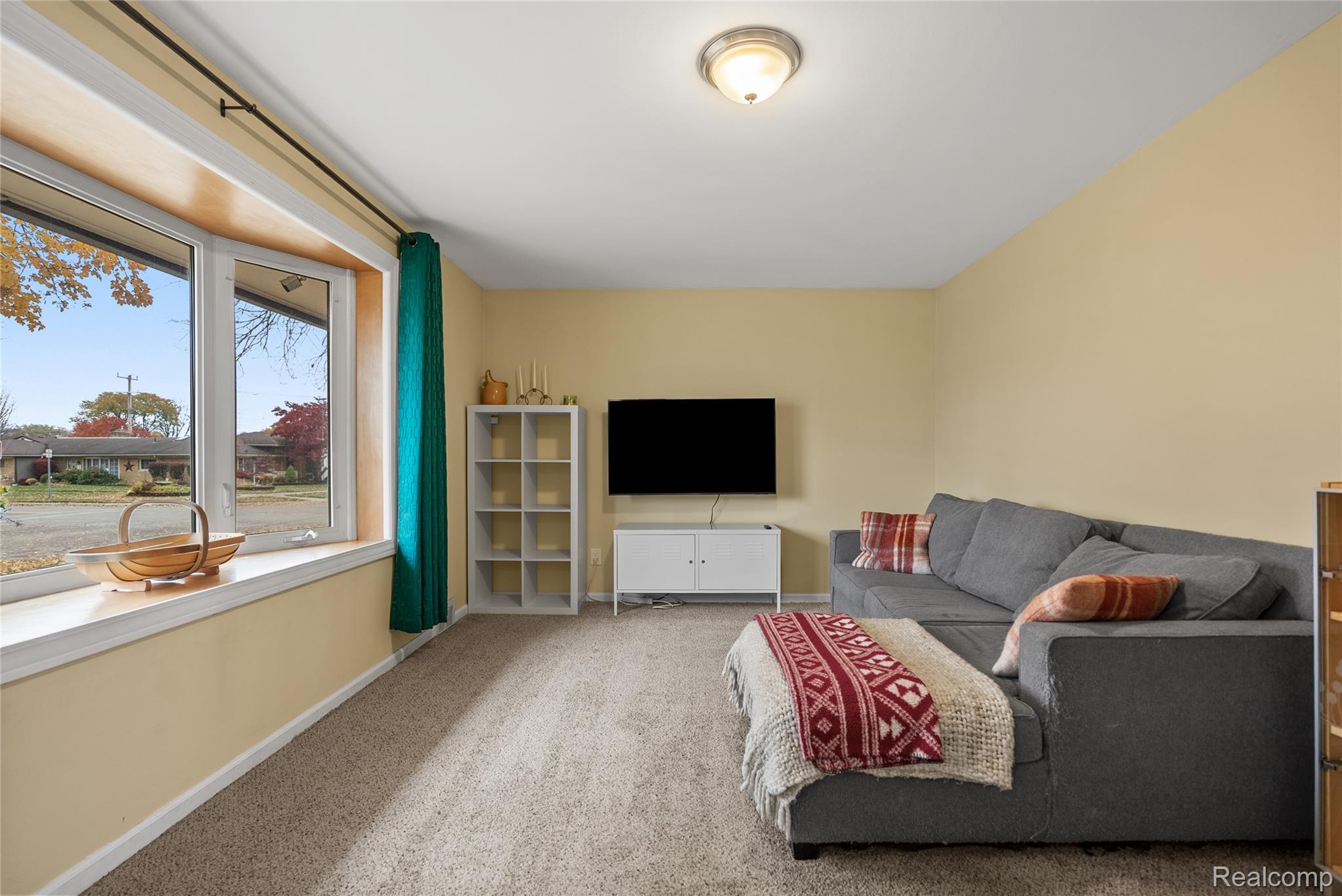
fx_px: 597
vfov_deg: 73.8
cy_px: 448
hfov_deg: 96.7
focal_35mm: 16
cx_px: 671
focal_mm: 16
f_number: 4
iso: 100
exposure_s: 1/10
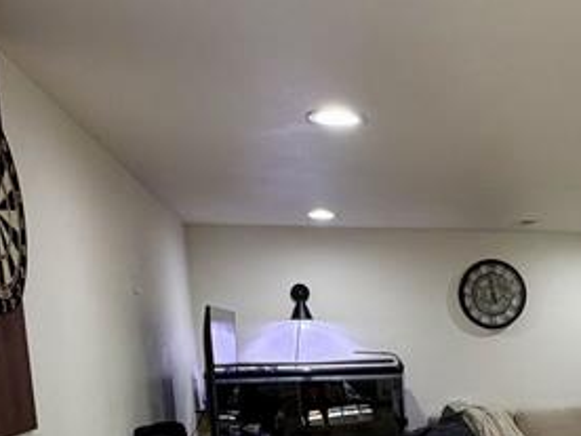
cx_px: 615
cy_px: 463
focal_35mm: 52
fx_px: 873
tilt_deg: -9.7
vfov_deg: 26.2
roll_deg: +1.7
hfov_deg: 32.9
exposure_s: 1/120
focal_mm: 2.22
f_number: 2.2
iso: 200
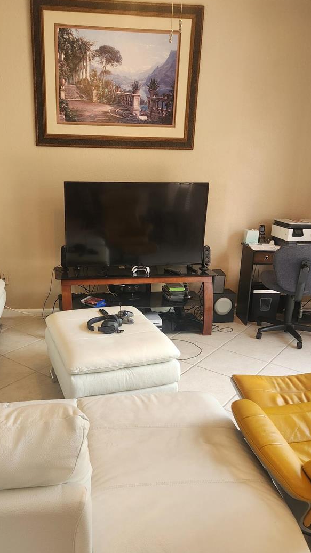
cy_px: 303
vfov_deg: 65.9
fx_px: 425
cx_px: 115
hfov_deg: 39.9
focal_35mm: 29
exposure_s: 1/120
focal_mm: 5.4
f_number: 1.8
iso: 320
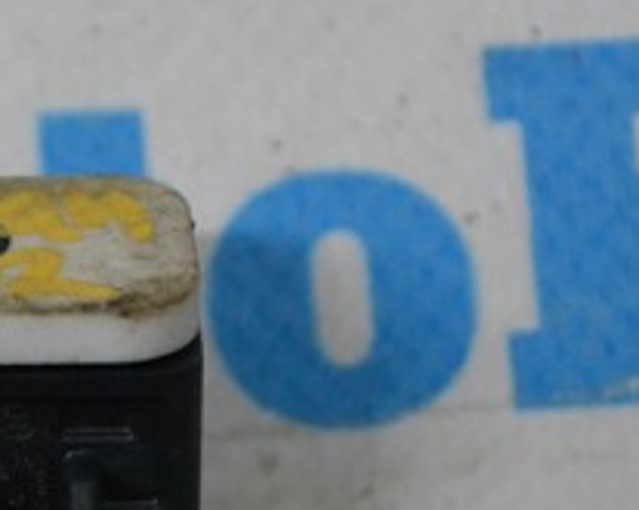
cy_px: 423
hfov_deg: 8.0
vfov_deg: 6.4
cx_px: -65
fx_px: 4522
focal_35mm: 239
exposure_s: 1/400
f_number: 5.6
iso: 3200
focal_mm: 55
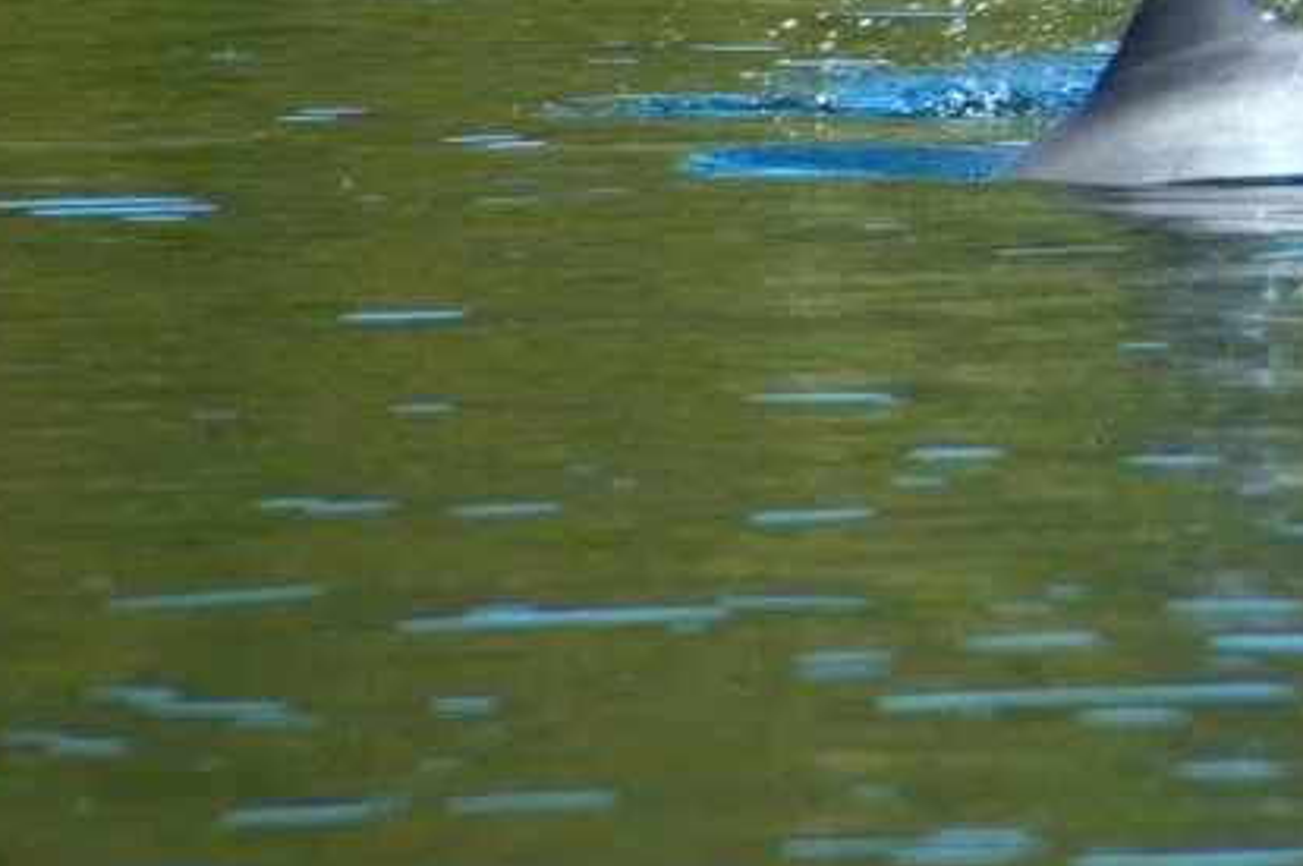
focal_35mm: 1255
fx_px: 45370
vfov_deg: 1.1
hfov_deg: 1.6
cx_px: 1626
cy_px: -161
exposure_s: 1/320
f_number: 6.3
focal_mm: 300
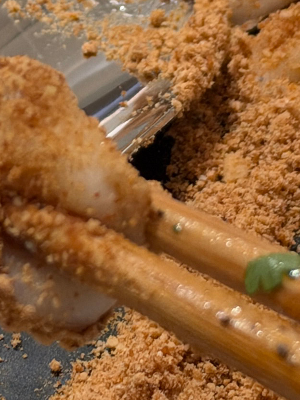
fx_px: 2693
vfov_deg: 8.4
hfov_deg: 6.4
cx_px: 92
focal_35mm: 233
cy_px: -114
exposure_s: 1/50
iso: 125
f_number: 1.8
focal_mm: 6.93
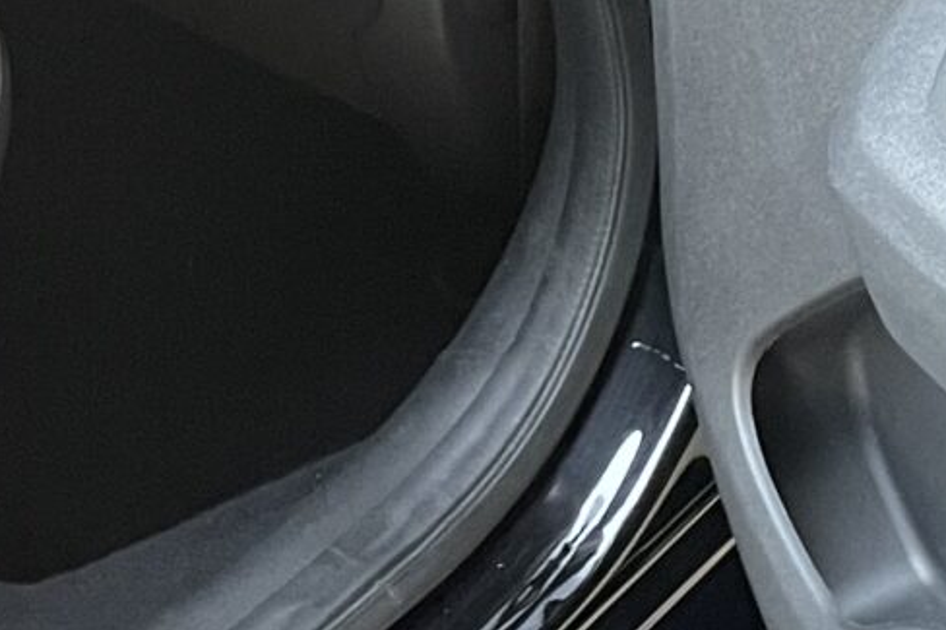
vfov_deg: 9.4
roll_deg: -0.2
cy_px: -268
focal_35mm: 142
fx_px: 3730
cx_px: 409
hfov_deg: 14.5
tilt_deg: -32.2
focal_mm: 4.2
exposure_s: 1/60
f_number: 1.6
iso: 200
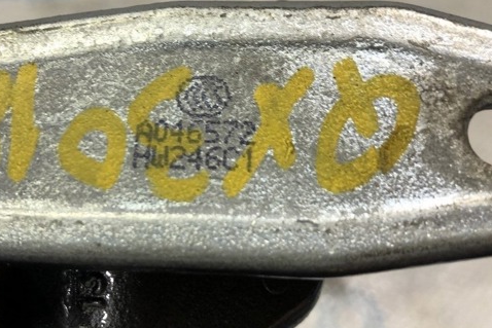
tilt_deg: -52.8
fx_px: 533
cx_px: 218
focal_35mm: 39
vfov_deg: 34.2
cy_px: 139
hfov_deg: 49.4
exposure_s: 1/50
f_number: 1.8
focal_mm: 4
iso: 32
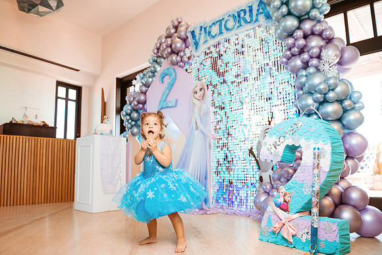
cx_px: 174
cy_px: 139
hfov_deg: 69.0
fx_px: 277
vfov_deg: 49.3
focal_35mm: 26
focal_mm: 24
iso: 400
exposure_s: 1/200
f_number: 3.2
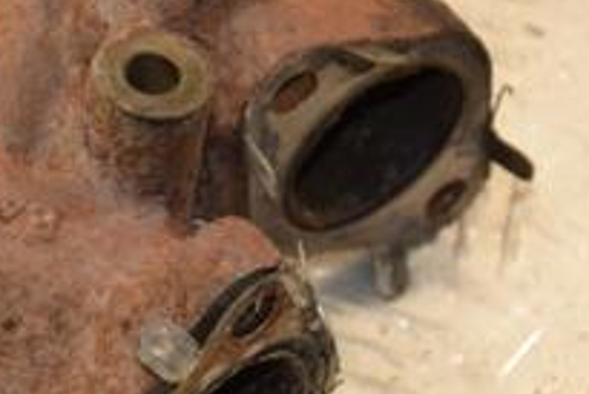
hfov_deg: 7.0
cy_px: 239
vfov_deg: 4.7
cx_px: -147
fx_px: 4748
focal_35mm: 290
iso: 800
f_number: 5.3
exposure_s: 1/160
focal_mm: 66
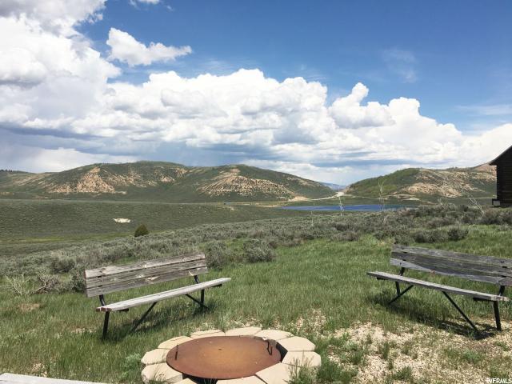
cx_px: 256
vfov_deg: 48.2
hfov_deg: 61.7
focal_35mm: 29
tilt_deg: +0.7
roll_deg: +1.2
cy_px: 192
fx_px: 429
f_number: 2.2
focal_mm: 4.15
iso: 25
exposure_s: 1/3497
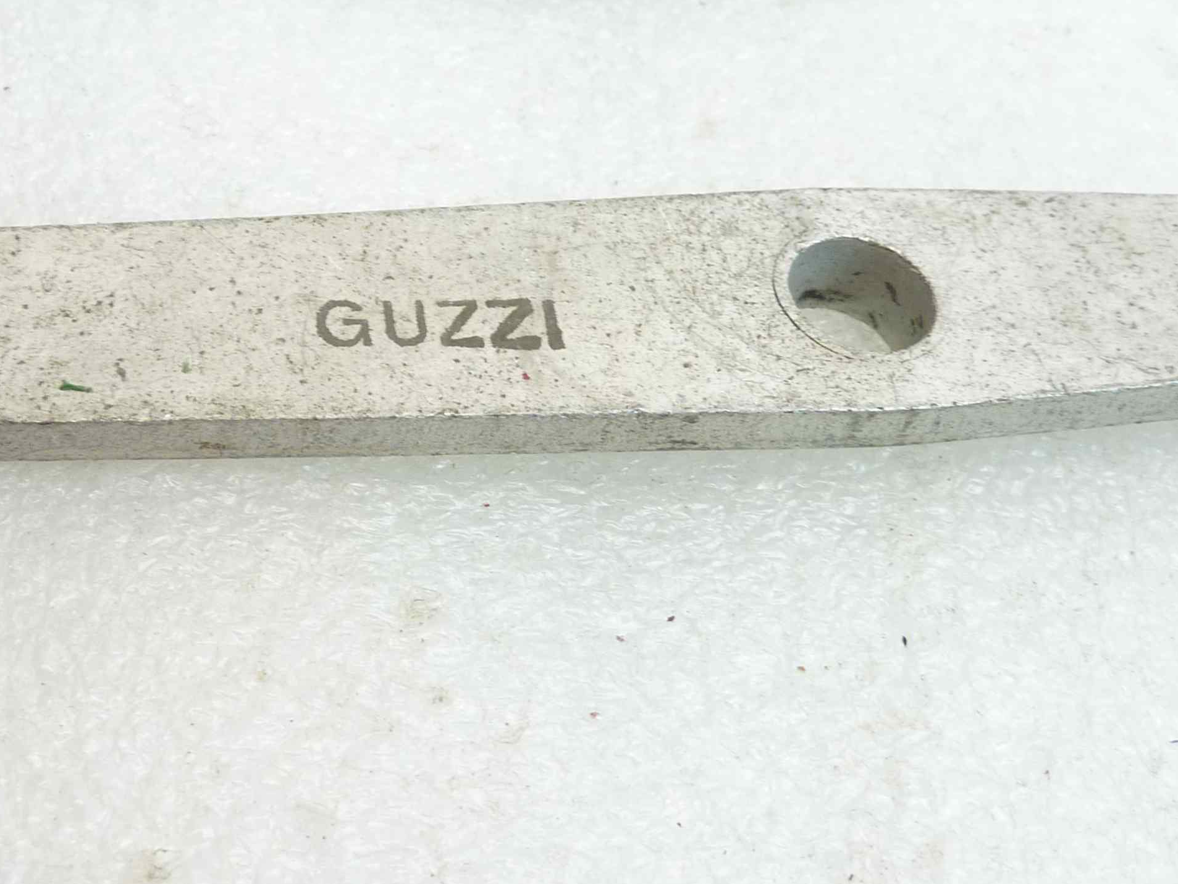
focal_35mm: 51
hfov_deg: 37.1
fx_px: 1736
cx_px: 390
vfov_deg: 28.5
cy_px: 345
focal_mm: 4.4
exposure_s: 1/15
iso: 80
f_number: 3.3
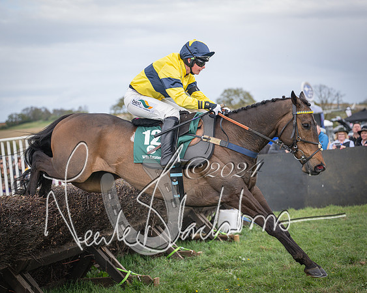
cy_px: 146
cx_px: 158
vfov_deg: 19.3
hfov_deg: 24.0
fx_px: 864
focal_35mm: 80
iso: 400
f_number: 2.8
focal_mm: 70
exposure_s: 1/2000
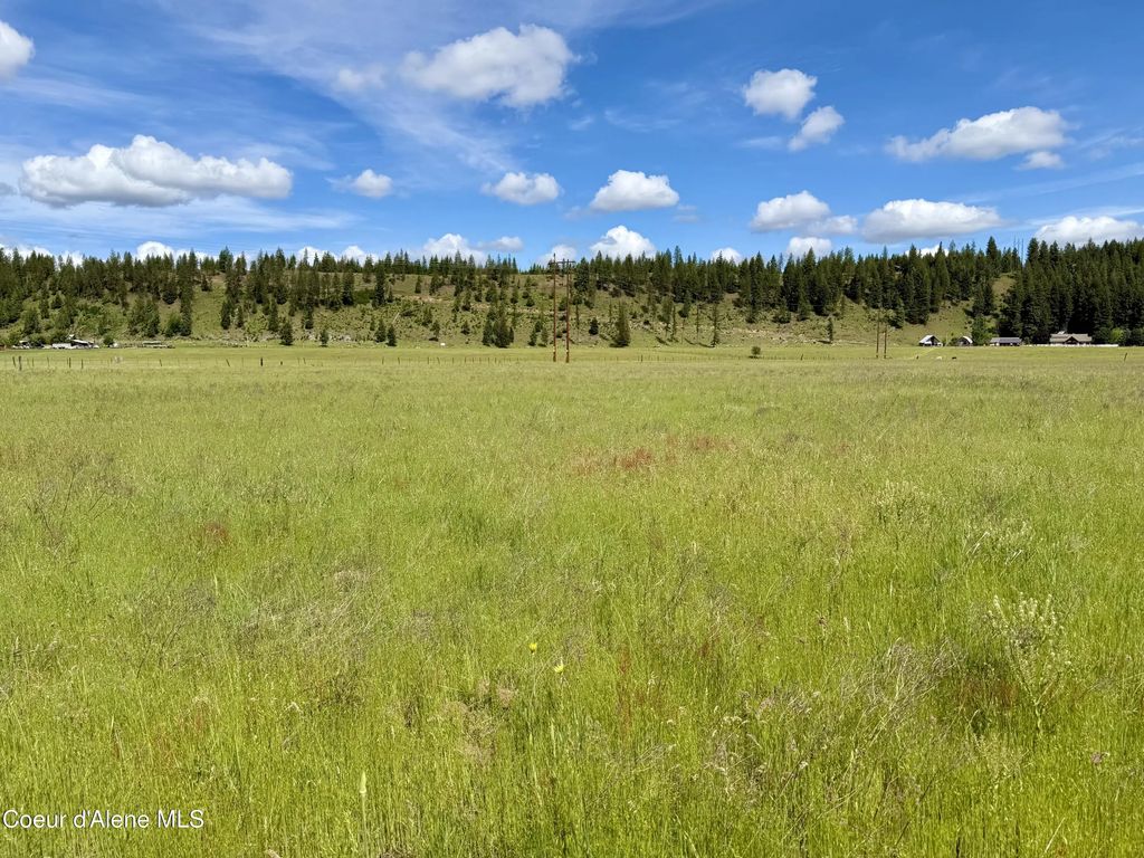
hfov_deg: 71.6
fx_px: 793
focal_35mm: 24
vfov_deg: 56.8
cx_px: 572
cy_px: 429
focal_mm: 6.76
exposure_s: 1/5714
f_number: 1.78
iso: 80
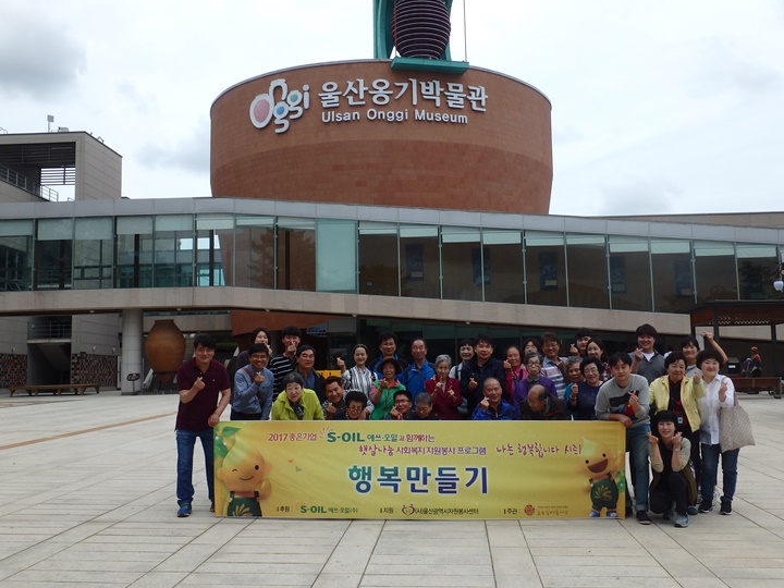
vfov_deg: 38.7
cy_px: 298
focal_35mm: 37
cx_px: 385
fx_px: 838
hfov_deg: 50.1
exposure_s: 1/500
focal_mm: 6.4
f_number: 5
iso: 125
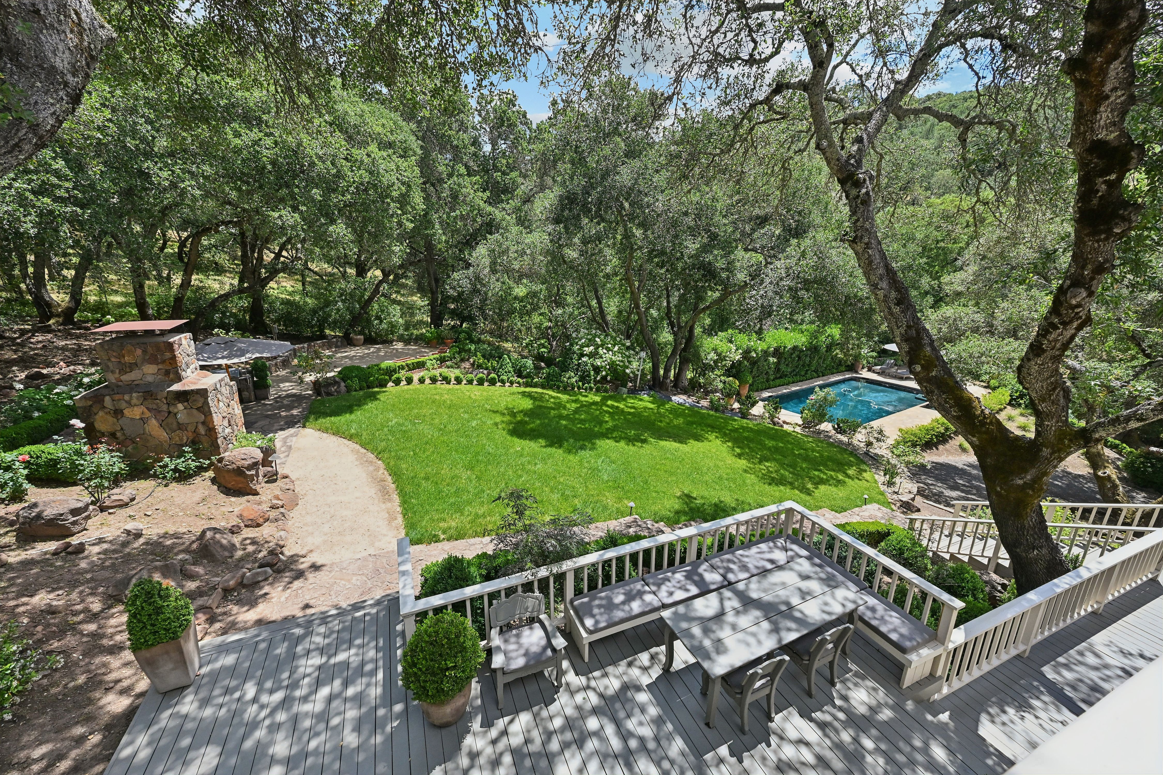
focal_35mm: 14
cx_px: 582
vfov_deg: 81.2
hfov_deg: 104.3
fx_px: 452
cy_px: 388
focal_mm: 14
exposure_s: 1/1250
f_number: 9
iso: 1600
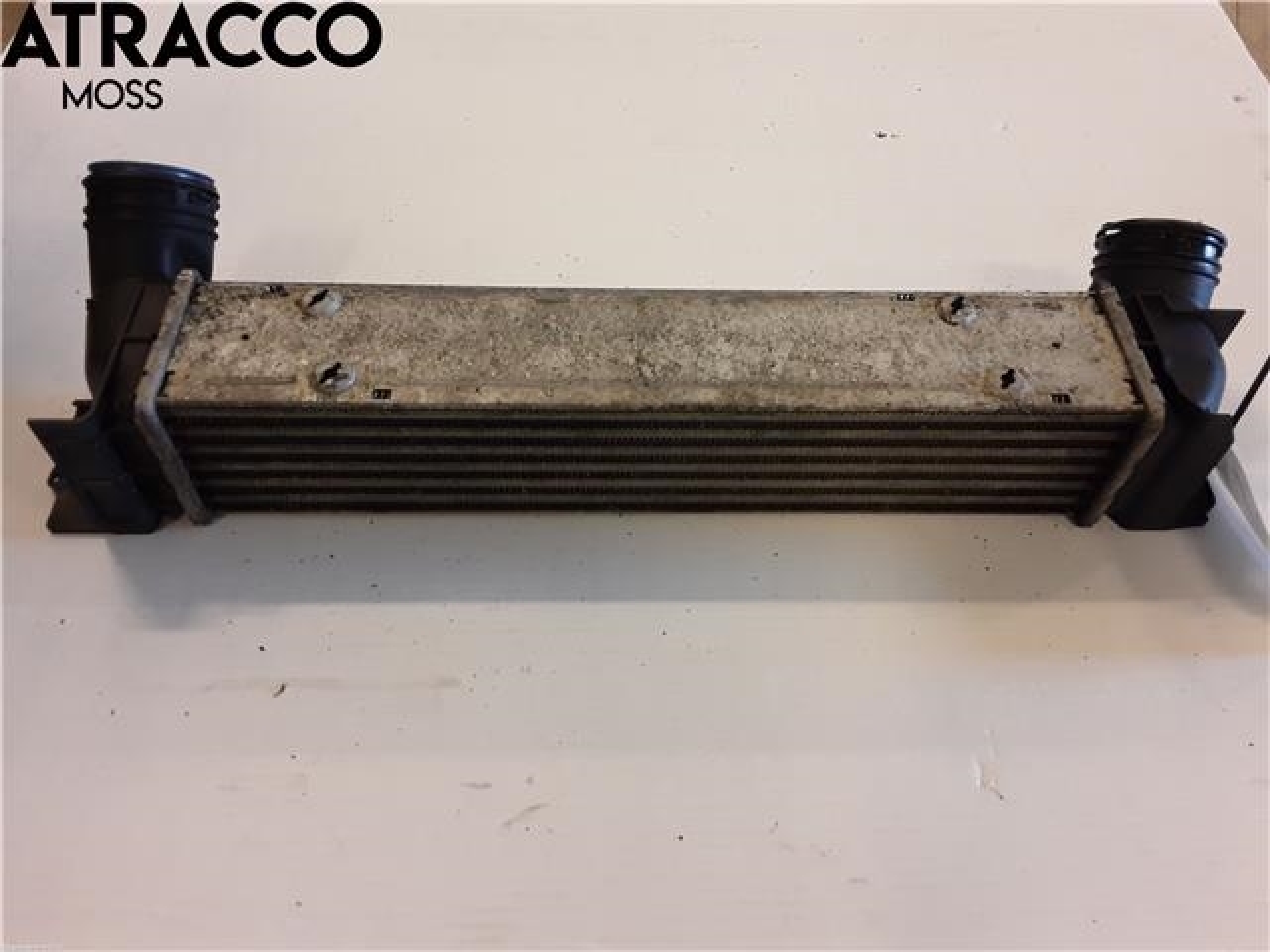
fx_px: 1027
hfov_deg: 63.4
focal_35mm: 28
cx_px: 635
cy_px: 476
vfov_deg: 49.7
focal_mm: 2.91
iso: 64
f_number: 1.9
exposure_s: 1/50
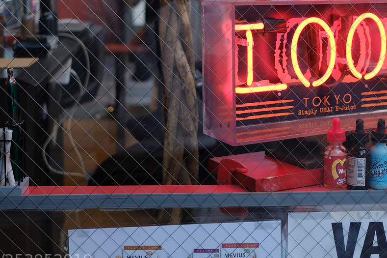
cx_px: 228
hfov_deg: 28.4
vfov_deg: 18.9
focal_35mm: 71
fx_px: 763
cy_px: 36
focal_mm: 23
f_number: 2
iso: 400
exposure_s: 1/800
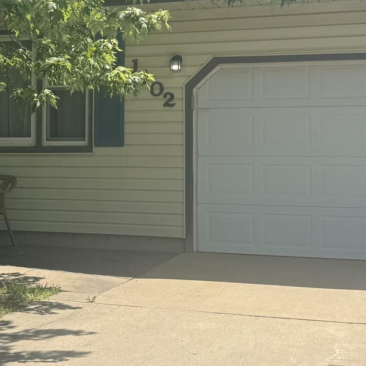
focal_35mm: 81
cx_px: -22
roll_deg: -1.4
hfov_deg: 20.5
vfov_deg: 21.3
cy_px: 103
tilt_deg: +4.9
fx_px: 969
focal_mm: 6.76
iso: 80
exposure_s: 1/2710
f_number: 1.78
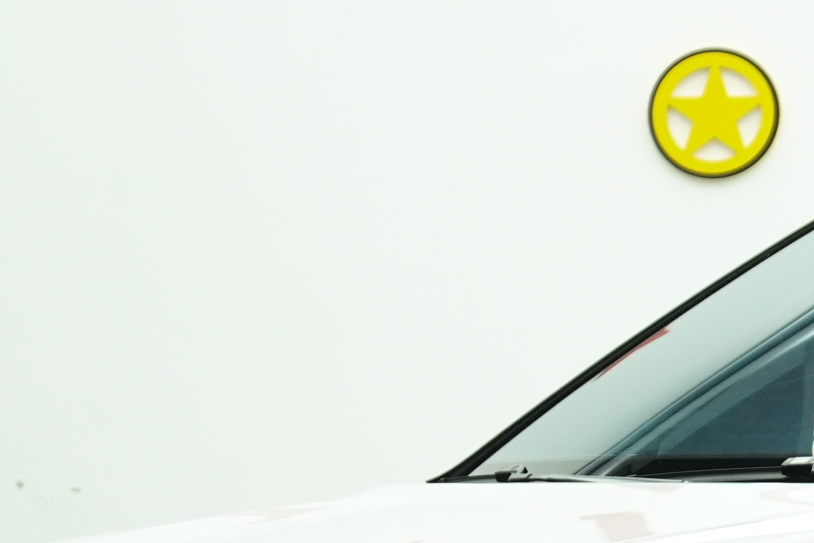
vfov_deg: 4.1
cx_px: 1293
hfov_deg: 6.0
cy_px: 561
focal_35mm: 338
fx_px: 7643
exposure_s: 1/400
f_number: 2.8
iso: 640
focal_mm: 54
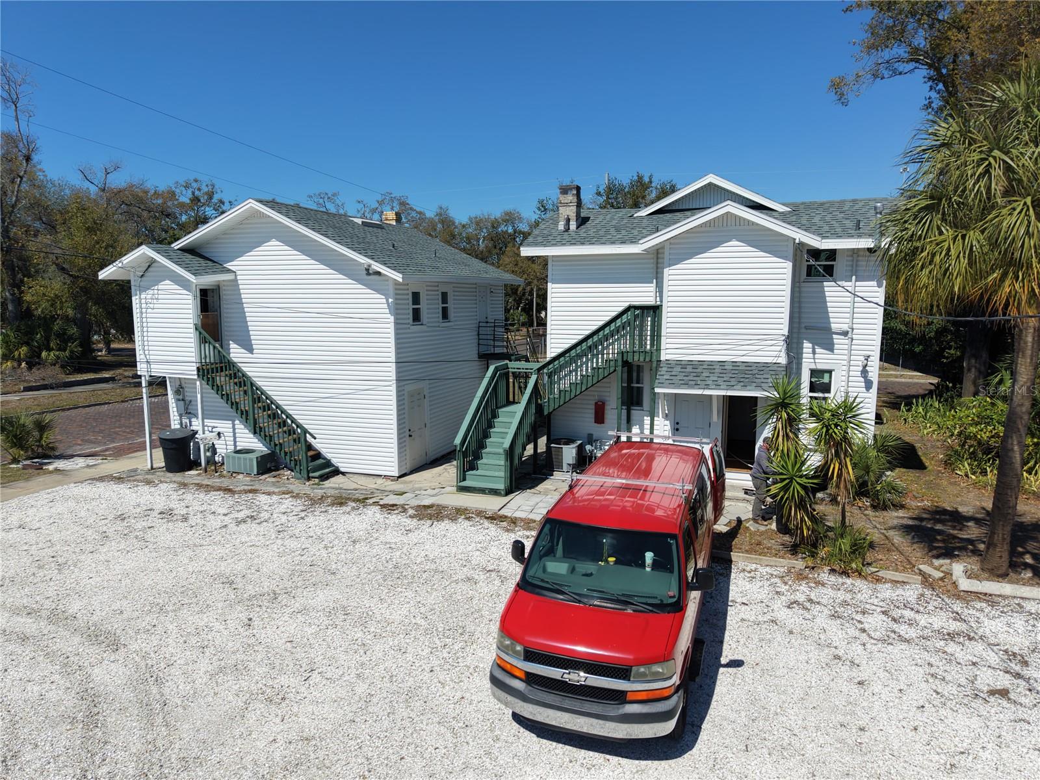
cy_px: 390
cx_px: 520
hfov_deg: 71.6
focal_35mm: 24
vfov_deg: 56.8
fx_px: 721
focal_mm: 8.67
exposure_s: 1/8000
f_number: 1.8
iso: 200
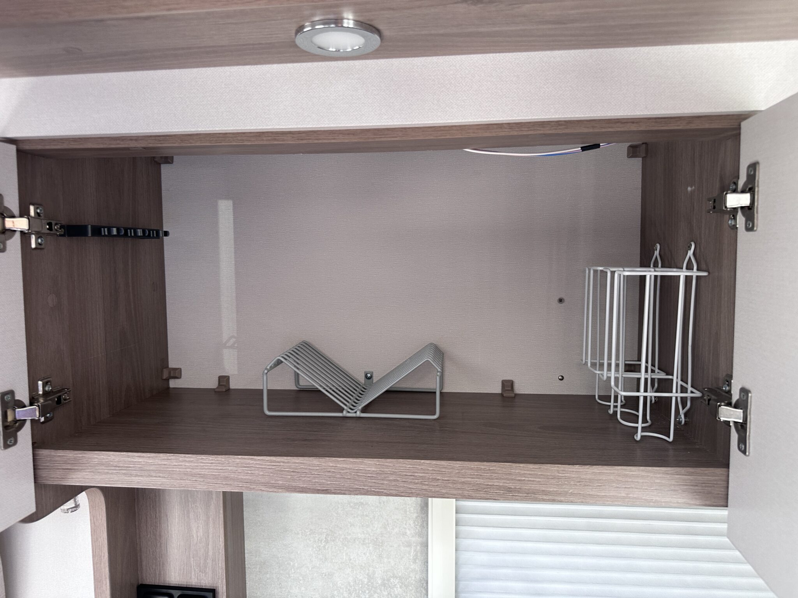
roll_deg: -0.1
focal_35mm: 24
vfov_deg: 56.8
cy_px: 299
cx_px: 399
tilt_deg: -3.8
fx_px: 553
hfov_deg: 71.6
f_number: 1.78
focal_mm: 6.86
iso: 125
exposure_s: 1/121
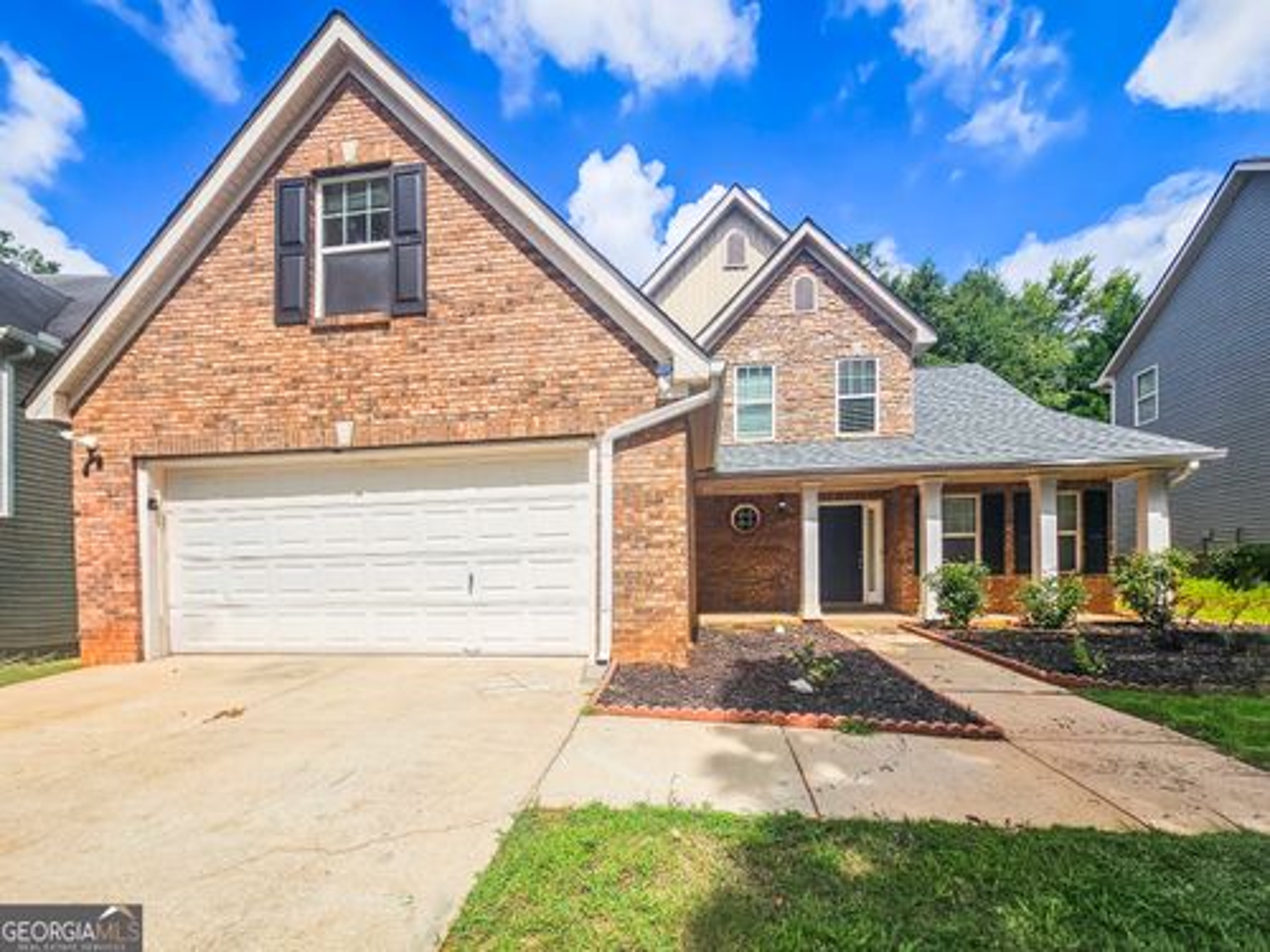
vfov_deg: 89.9
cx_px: 635
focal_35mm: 13
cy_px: 476
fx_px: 477
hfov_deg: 106.2
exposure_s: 1/3000
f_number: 2.2
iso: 50
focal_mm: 2.2
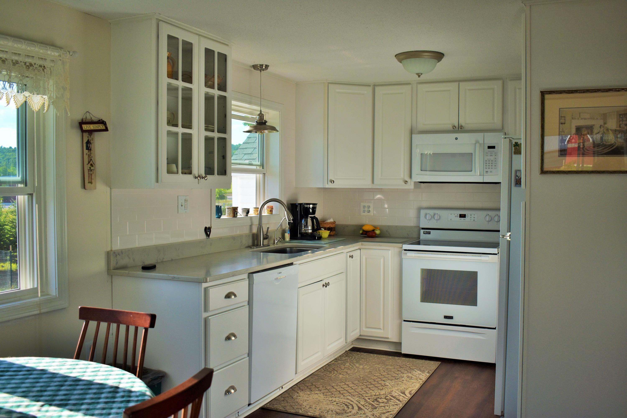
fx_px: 627
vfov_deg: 36.9
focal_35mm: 36
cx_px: 314
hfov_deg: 53.1
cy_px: 209
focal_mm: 24
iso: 200
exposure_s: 1/500
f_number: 3.8
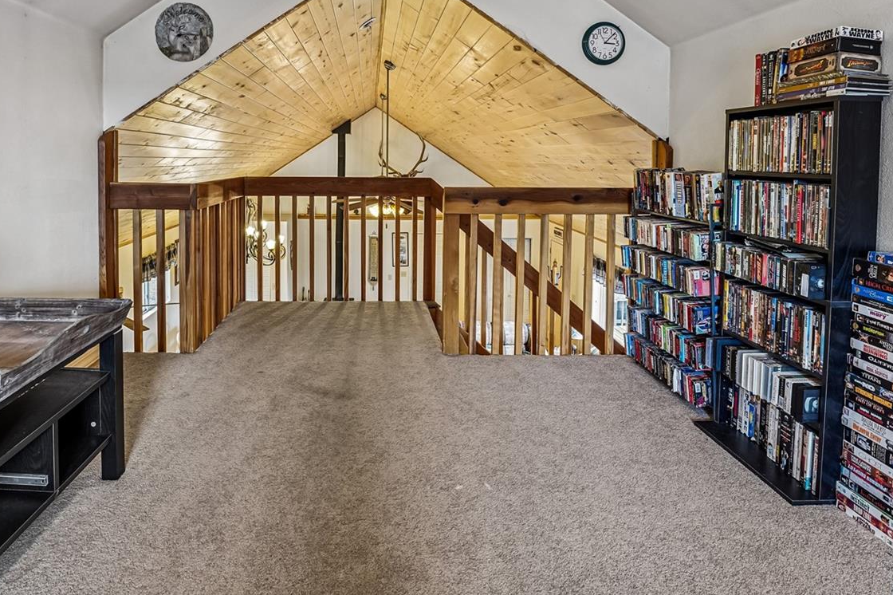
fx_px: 517
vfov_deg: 57.9
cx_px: 384
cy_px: 179
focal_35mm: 21
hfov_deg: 81.1
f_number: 8
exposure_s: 1/4
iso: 400
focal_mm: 14.6
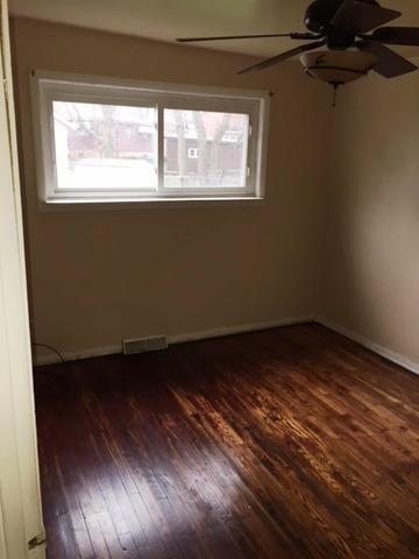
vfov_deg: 61.7
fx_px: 468
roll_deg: -1.1
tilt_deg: -13.9
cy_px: 280
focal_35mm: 29
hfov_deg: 48.2
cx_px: 210
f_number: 2.2
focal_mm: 4.15
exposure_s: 1/30
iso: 80
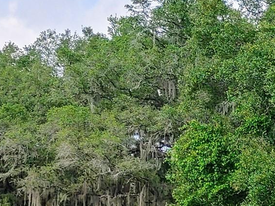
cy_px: 221
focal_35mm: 225
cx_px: 62
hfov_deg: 8.8
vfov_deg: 6.6
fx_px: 1788
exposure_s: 1/391
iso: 50
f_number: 1.8
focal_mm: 5.58
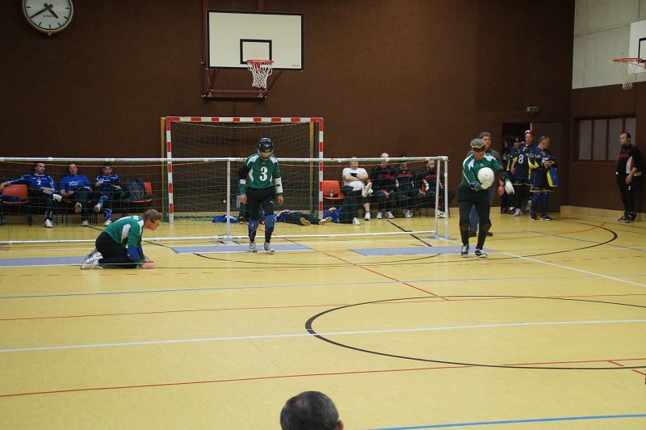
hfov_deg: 33.4
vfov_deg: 22.6
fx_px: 1076
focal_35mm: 60
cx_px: 323
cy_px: 215
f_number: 4.5
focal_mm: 40
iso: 1600
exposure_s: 1/60
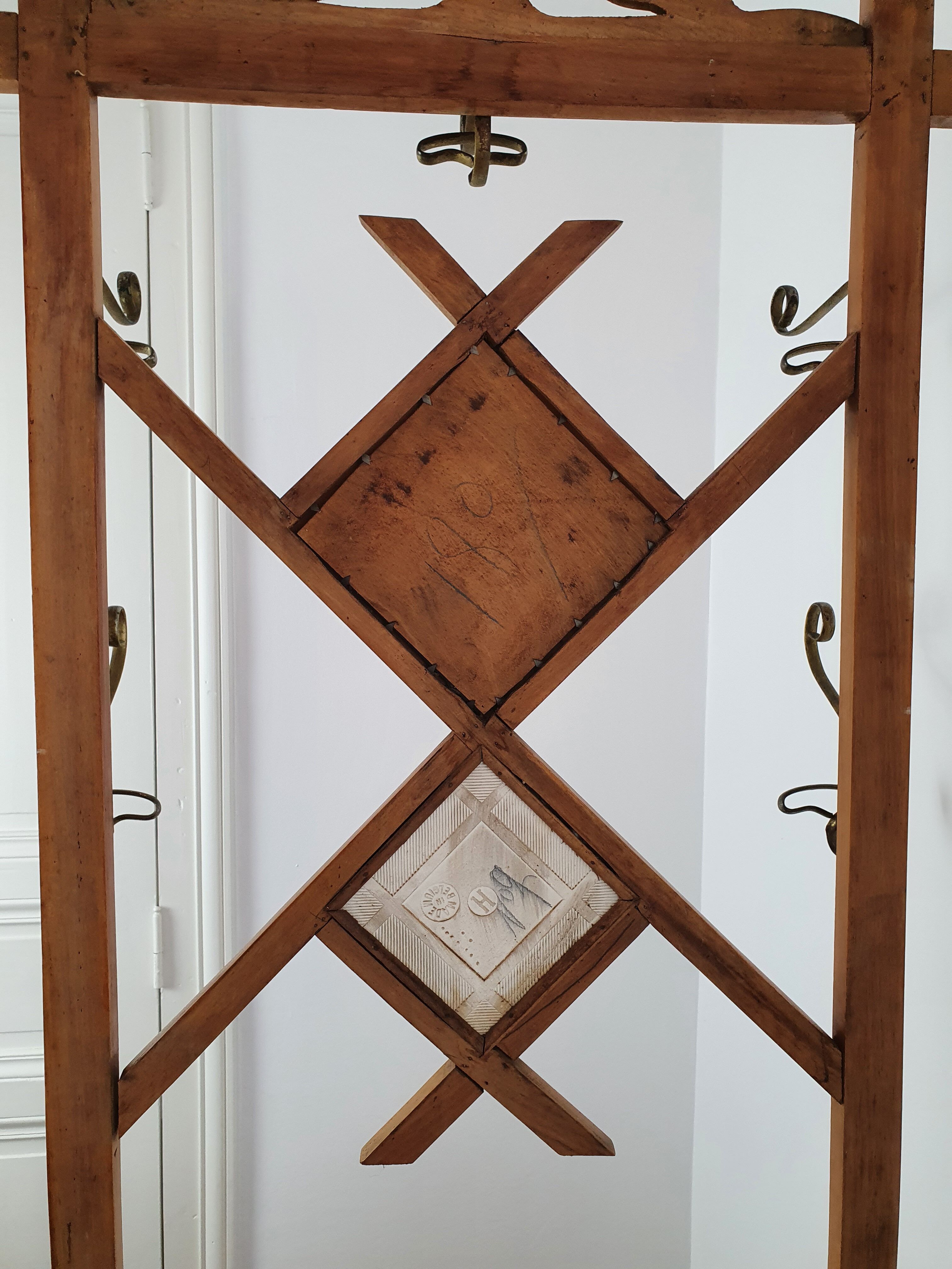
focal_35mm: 26
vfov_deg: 67.3
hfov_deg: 53.1
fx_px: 953
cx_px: 476
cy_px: 634
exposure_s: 1/100
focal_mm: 4.32
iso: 200
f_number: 2.4
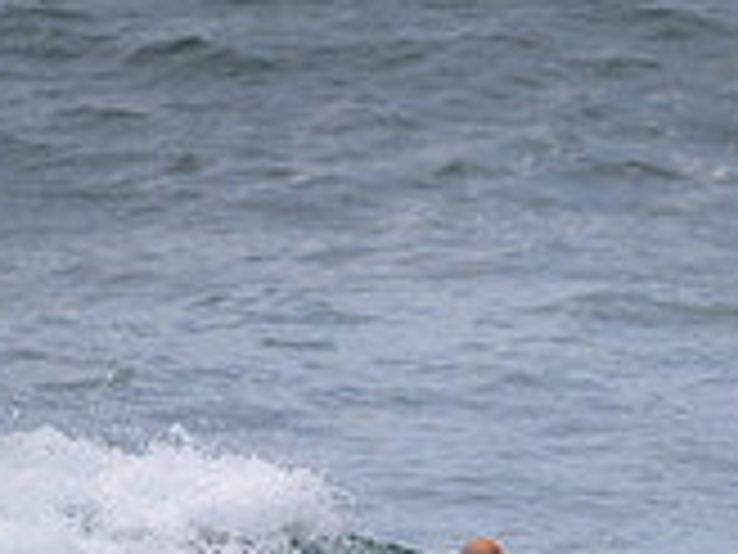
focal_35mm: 2386
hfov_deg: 0.8
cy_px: 754
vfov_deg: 0.6
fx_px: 50869
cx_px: 594
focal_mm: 700
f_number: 11
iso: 720
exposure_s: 1/2000
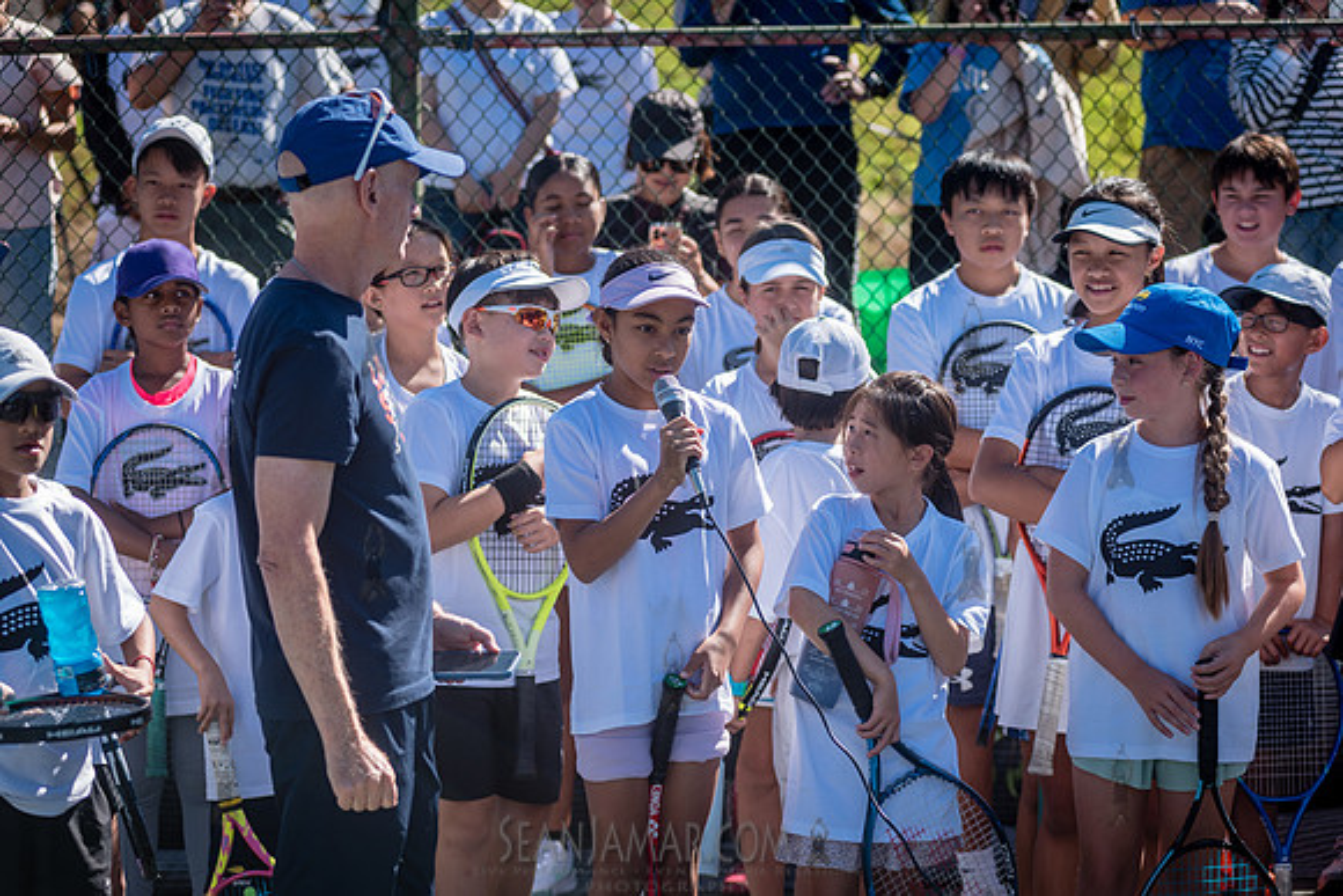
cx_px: 672
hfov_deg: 22.1
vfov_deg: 14.9
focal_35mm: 92
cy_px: 448
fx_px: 3433
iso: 200
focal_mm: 92
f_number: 4
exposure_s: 1/1600
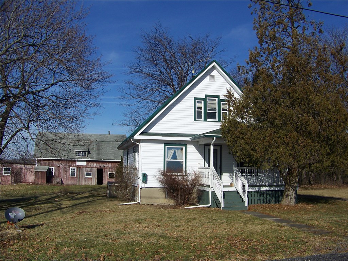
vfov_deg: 39.7
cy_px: 130
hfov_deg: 51.4
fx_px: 362
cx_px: 174
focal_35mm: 36
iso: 64
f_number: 4
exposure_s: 1/1000
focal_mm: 5.85
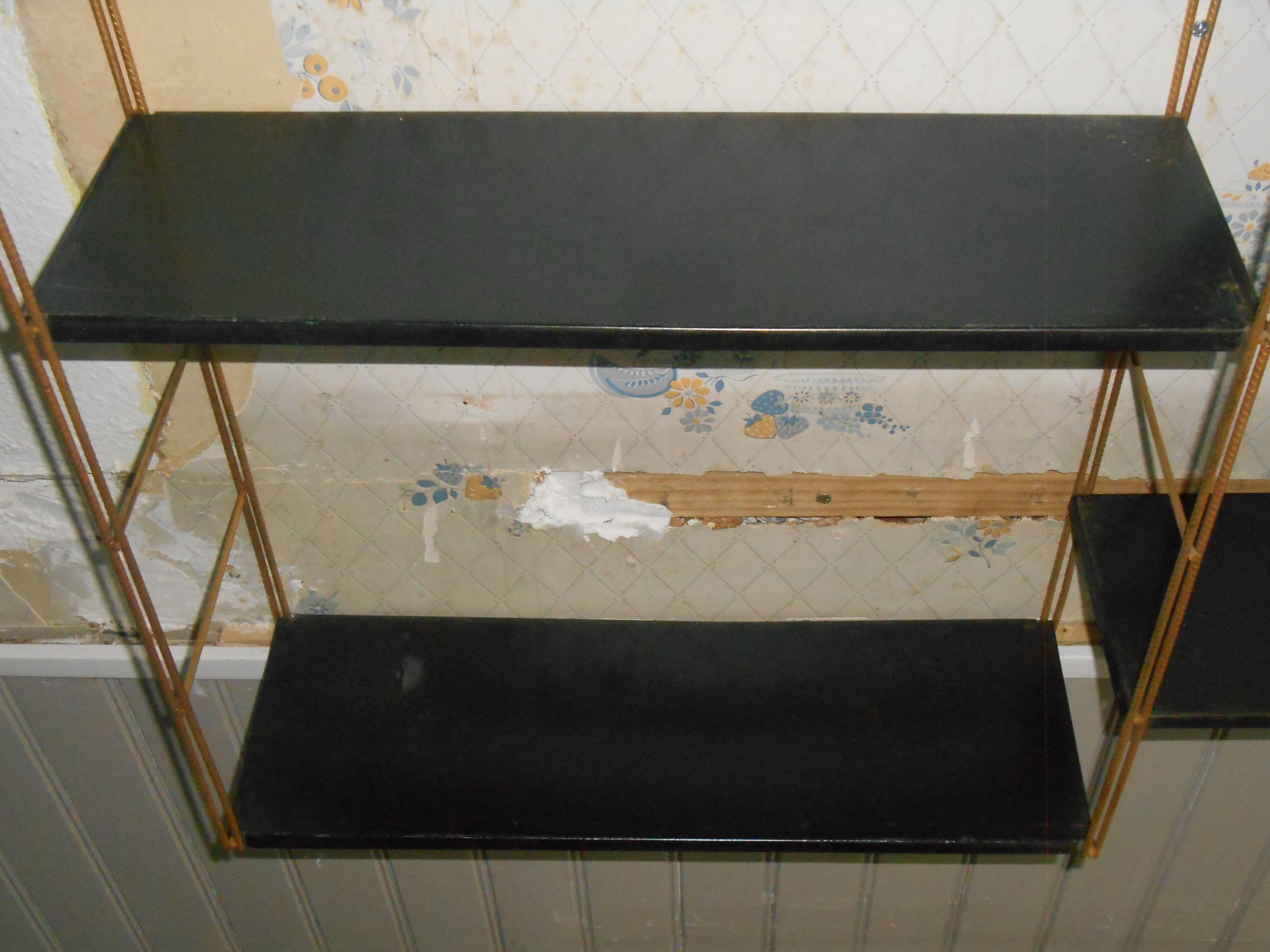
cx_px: 635
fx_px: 1504
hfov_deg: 45.8
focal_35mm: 41
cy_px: 476
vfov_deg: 35.1
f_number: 12.3
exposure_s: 1/30
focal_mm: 7.2
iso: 720
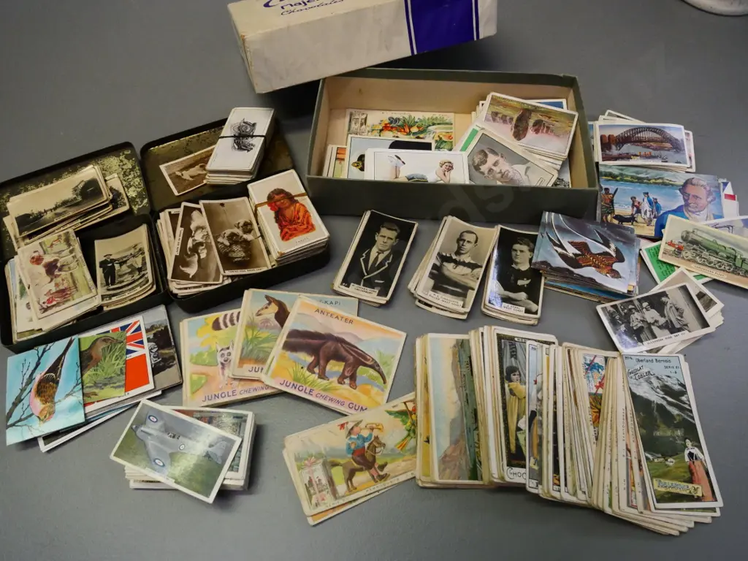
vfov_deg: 56.8
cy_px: 280
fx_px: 519
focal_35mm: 24
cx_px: 374
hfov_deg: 71.6
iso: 3200
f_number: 5
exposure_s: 1/400
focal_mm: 12
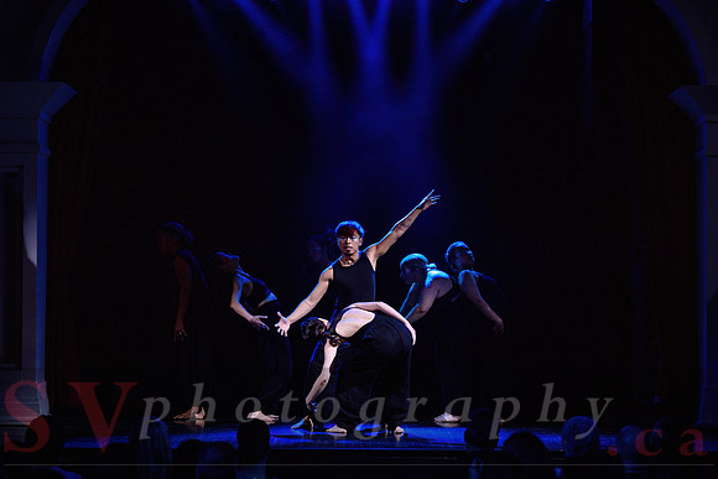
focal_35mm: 103
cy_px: 252
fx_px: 2062
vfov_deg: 13.2
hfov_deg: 19.7
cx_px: 386
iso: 1600
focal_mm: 95
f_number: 2.8
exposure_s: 1/200
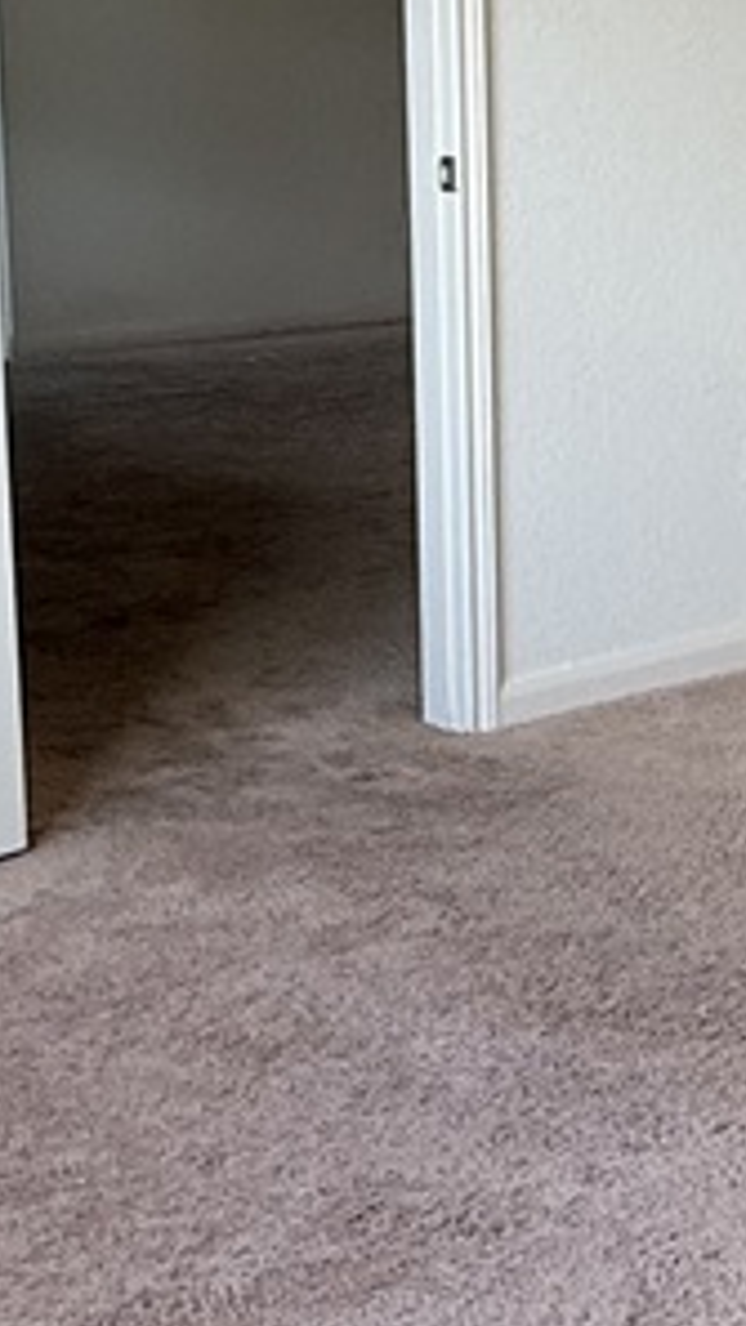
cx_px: 826
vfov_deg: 28.3
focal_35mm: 74
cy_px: 406
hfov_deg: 15.8
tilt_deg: -8.2
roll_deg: +0.5
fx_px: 2603
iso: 125
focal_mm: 2.22
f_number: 2.2
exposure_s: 1/120
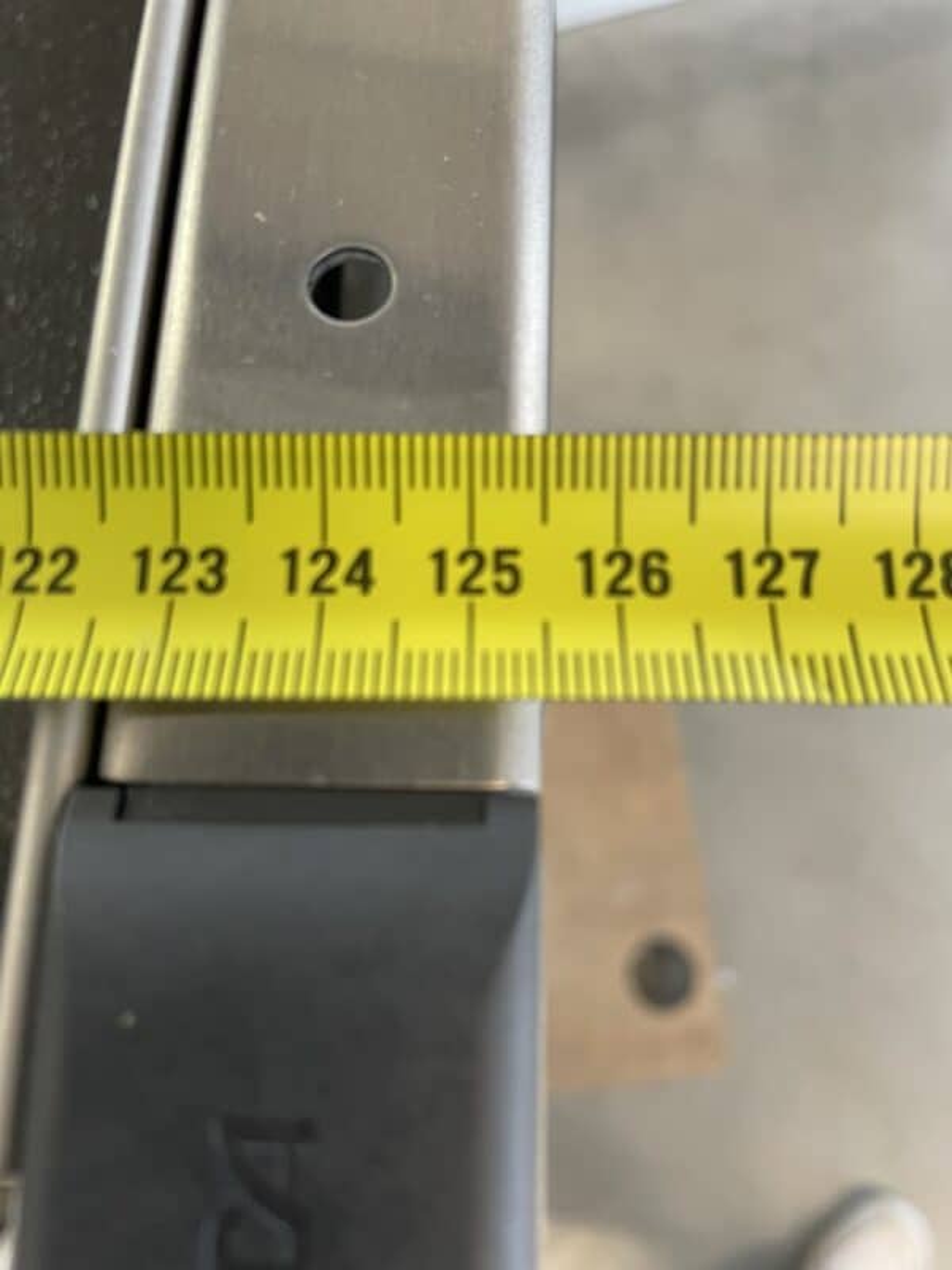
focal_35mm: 26
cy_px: 635
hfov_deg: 53.1
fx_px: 953
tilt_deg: -74.5
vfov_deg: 67.3
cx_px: 476
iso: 100
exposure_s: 1/50
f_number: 1.6
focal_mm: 4.2
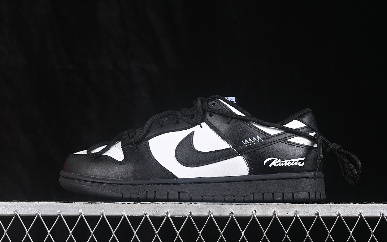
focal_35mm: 77
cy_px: 121
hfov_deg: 26.8
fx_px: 812
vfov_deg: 16.9
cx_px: 195
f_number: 6.3
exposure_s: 1/60
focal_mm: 50
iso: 160
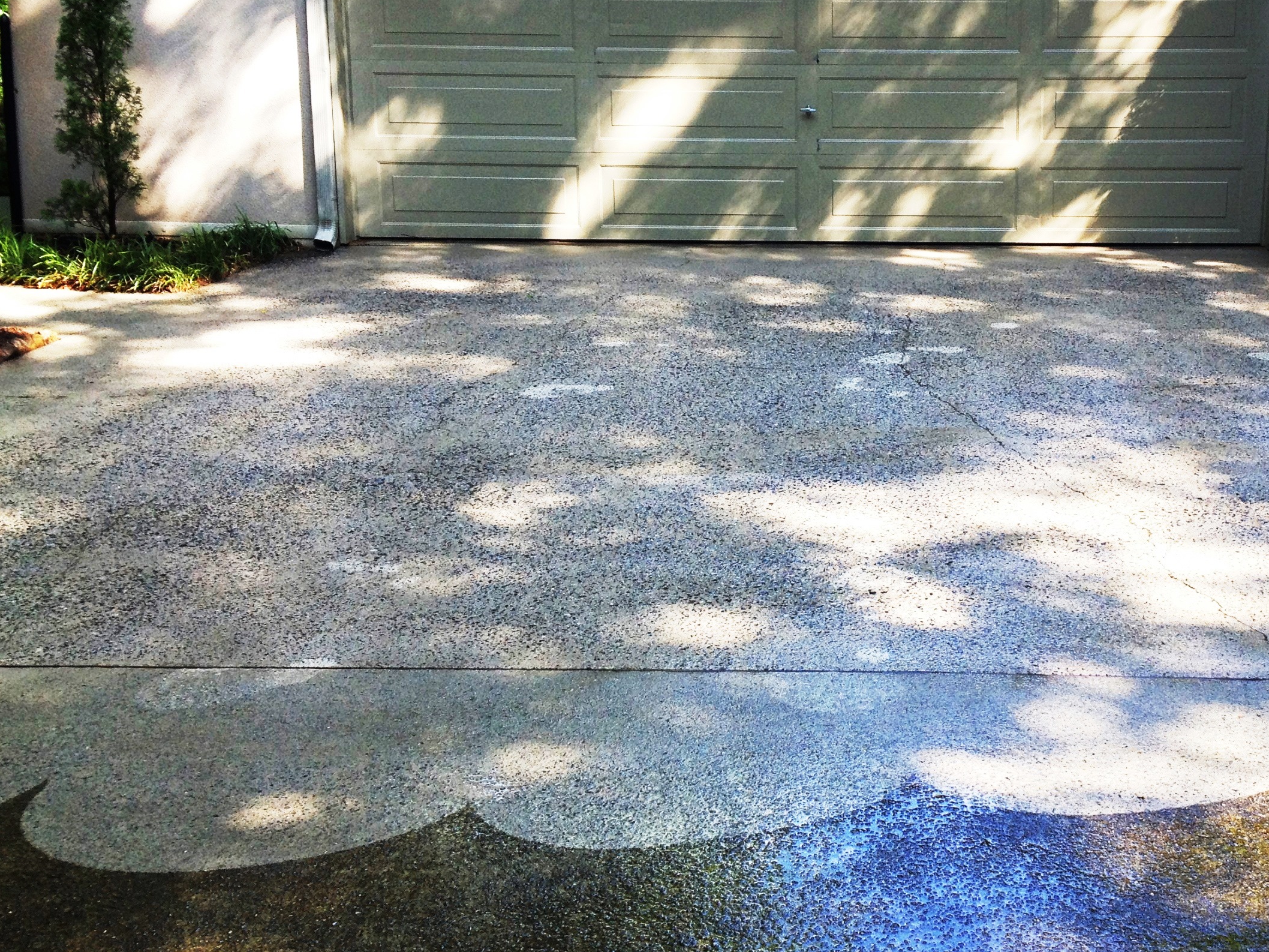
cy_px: 338
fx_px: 1980
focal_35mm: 54
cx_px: 869
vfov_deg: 26.9
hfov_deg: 35.1
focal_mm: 4.28
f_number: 2.4
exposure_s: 1/120
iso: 64
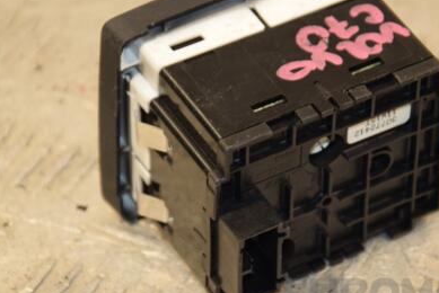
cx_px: 263
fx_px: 2963
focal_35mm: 243
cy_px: 145
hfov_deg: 8.5
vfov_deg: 5.7
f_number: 5.6
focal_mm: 105
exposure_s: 1/125
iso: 800
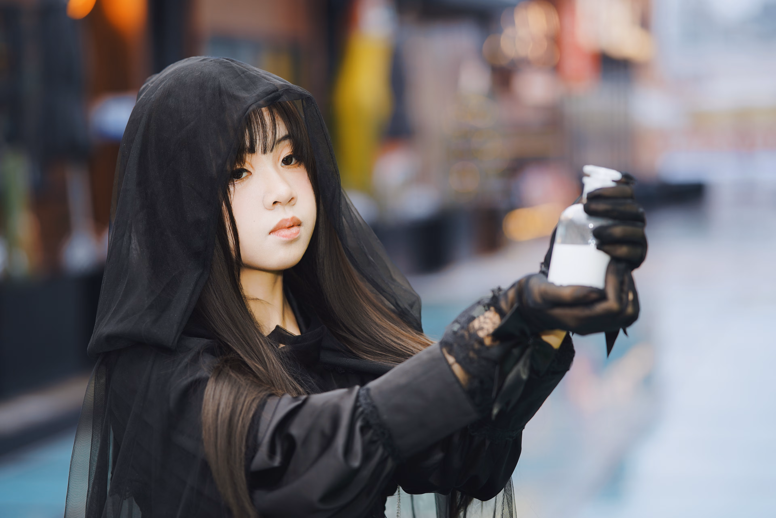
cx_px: 388
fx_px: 1832
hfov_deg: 23.9
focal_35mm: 85
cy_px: 259
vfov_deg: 16.1
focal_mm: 85
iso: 125
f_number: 2.5
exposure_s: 1/125
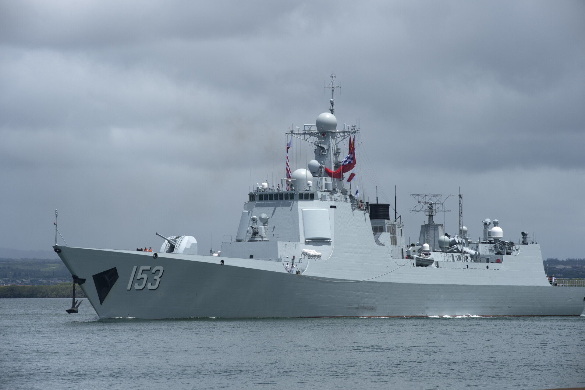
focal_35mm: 145
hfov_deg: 14.2
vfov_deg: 9.5
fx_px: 2355
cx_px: 292
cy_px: 195
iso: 200
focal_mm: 145
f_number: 9
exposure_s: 1/1000
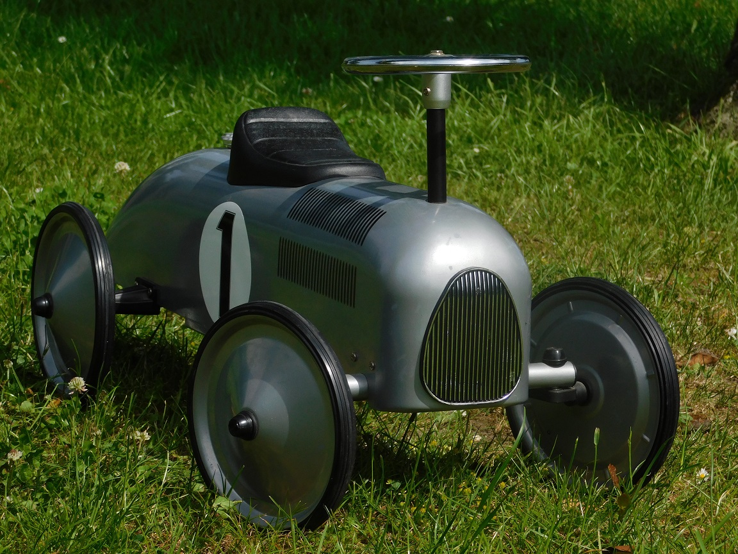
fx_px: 3155
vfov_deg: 10.0
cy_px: 277
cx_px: 369
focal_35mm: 148
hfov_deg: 13.3
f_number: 5.1
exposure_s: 1/1000
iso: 125
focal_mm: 26.3
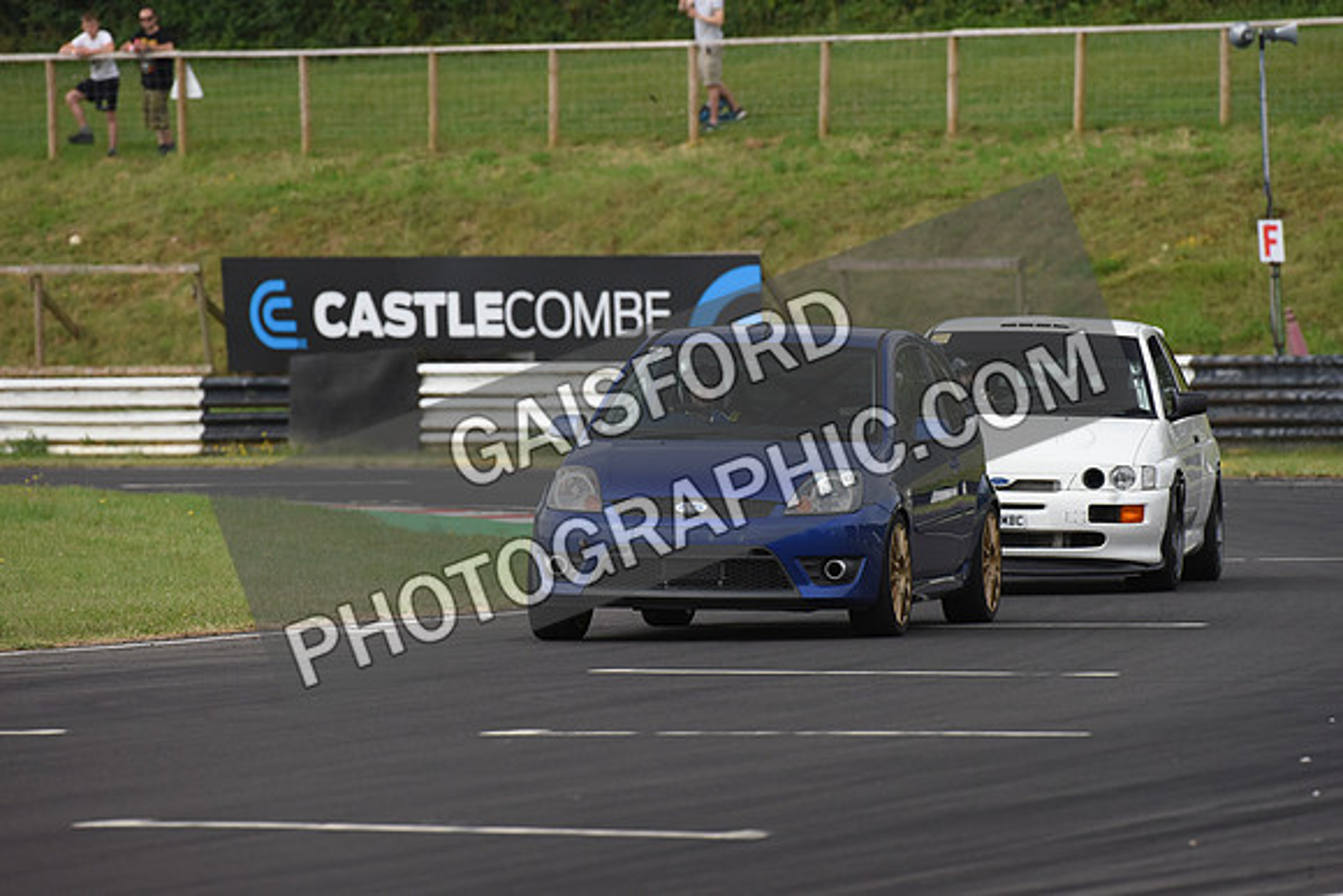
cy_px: 448
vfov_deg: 3.4
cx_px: 672
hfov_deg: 5.2
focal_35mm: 400
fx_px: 14925
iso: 1600
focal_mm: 400
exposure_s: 1/1000
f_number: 7.1
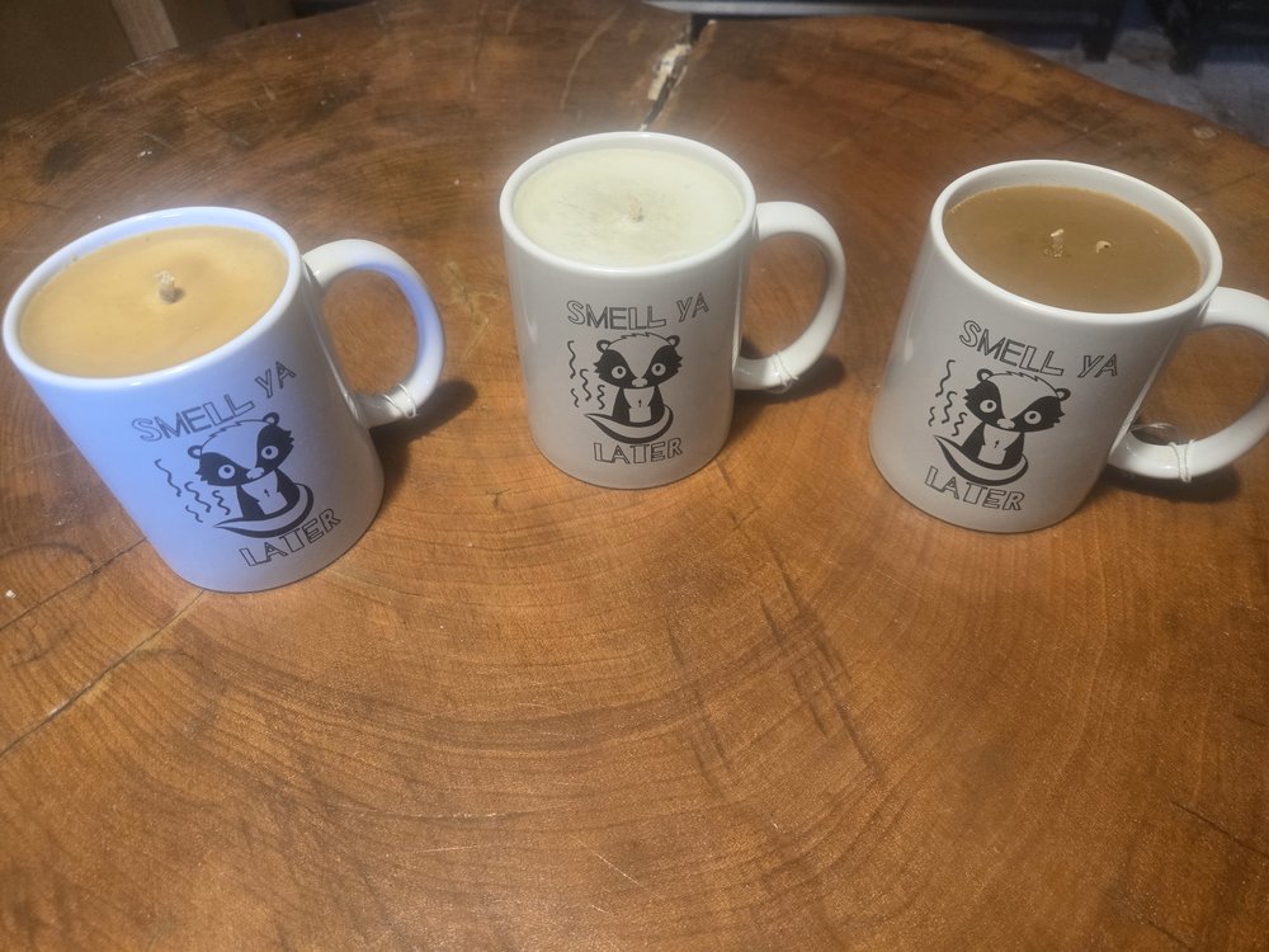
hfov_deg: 73.9
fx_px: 843
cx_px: 634
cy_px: 476
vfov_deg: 58.9
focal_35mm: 23
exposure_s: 1/120
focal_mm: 5.4
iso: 320
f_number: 1.8
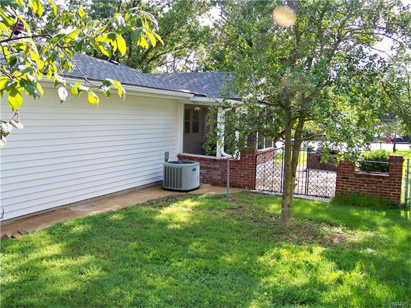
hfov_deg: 55.4
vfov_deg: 42.9
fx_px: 392
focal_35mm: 33
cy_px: 154
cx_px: 206
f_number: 2.8
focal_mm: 5.85
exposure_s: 1/200
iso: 80
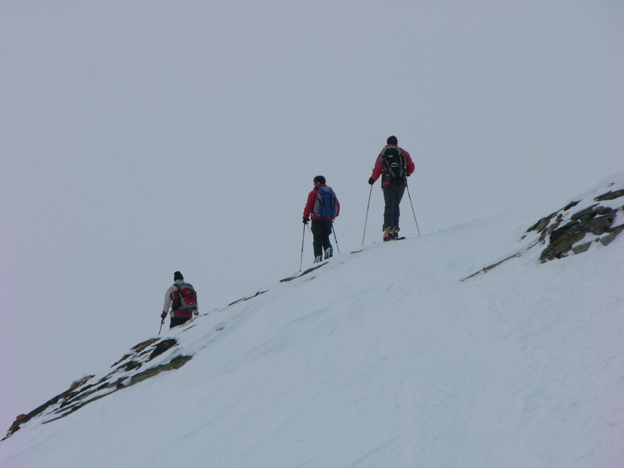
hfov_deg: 7.3
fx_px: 4867
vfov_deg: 5.5
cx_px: 312
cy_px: 234
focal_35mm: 270
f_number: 7.4
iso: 50
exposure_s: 1/541
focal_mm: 67.7
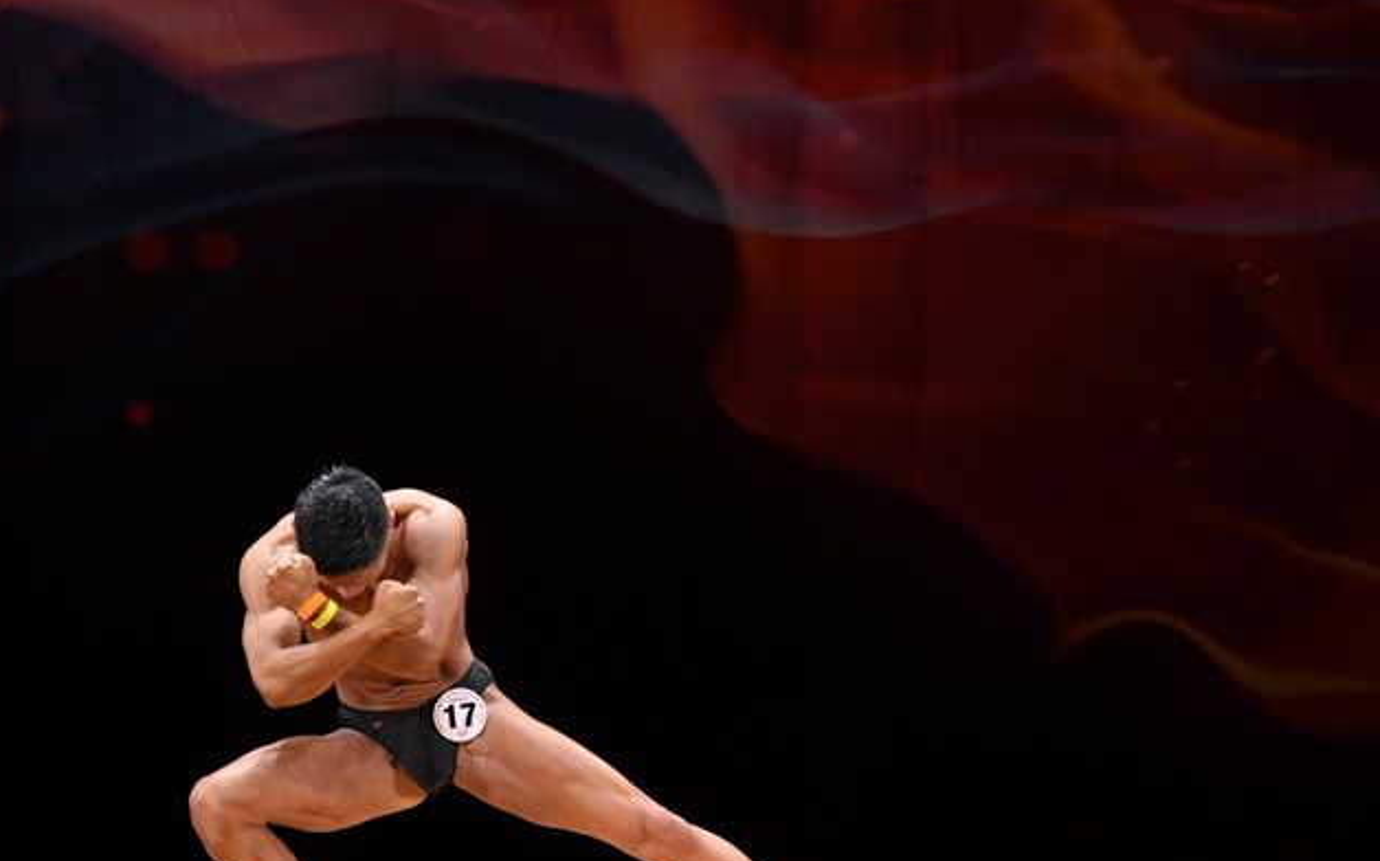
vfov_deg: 4.6
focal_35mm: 283
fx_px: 10640
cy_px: 510
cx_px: 583
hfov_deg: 7.4
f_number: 5.6
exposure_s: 1/400
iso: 3200
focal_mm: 150
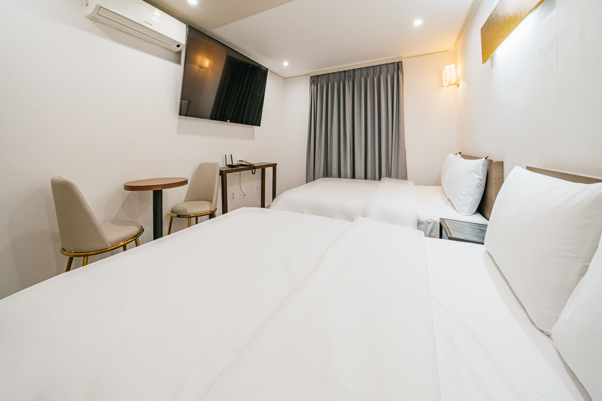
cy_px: 200
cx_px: 301
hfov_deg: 112.6
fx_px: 201
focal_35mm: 12
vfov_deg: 90.0
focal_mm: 12
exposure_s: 1/20
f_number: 6.3
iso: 400
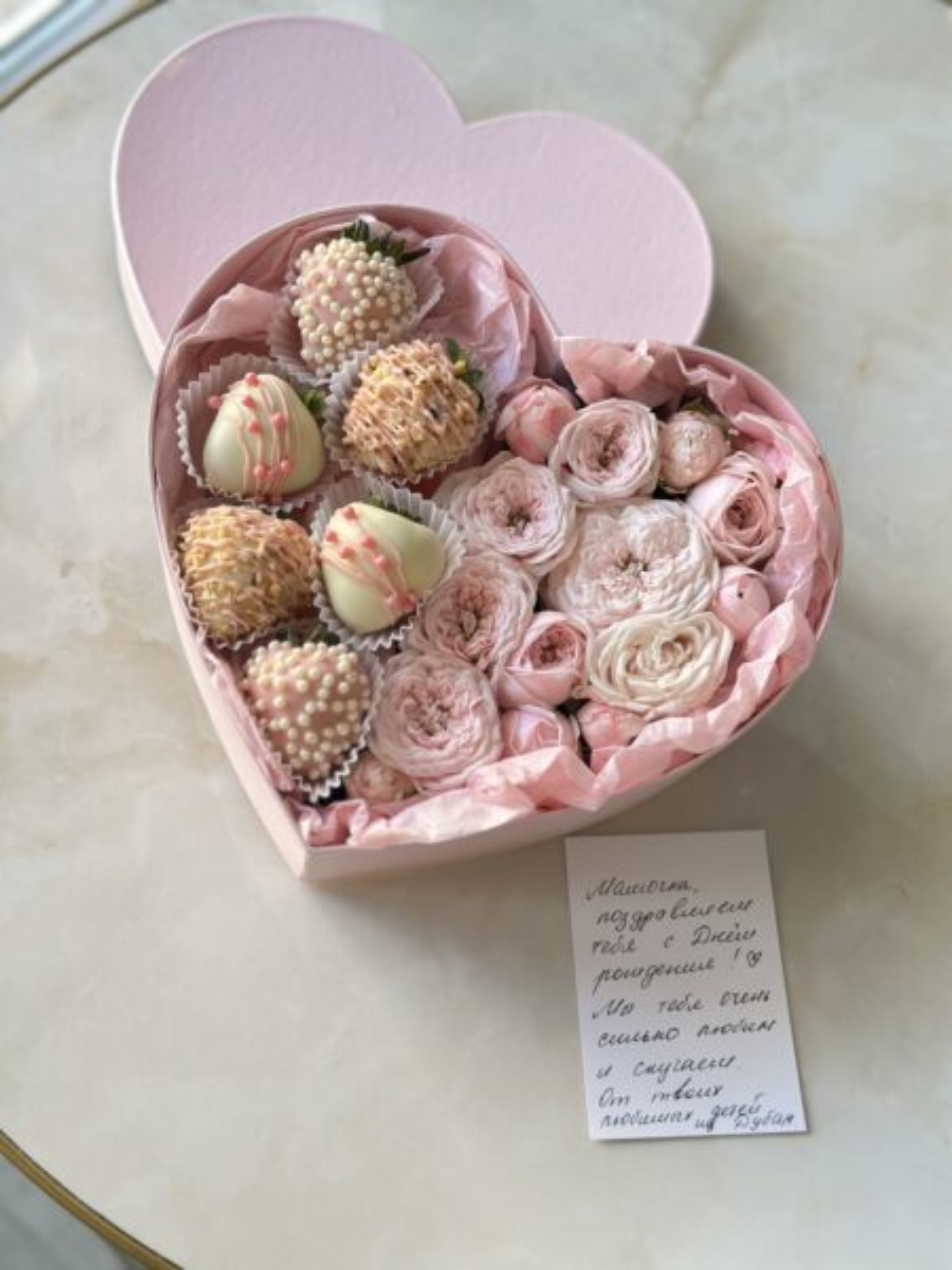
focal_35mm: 48
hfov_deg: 30.3
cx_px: 476
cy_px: 635
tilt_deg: -64.2
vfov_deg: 39.7
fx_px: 1760
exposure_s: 1/95
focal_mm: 6.86
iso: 125
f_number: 1.78
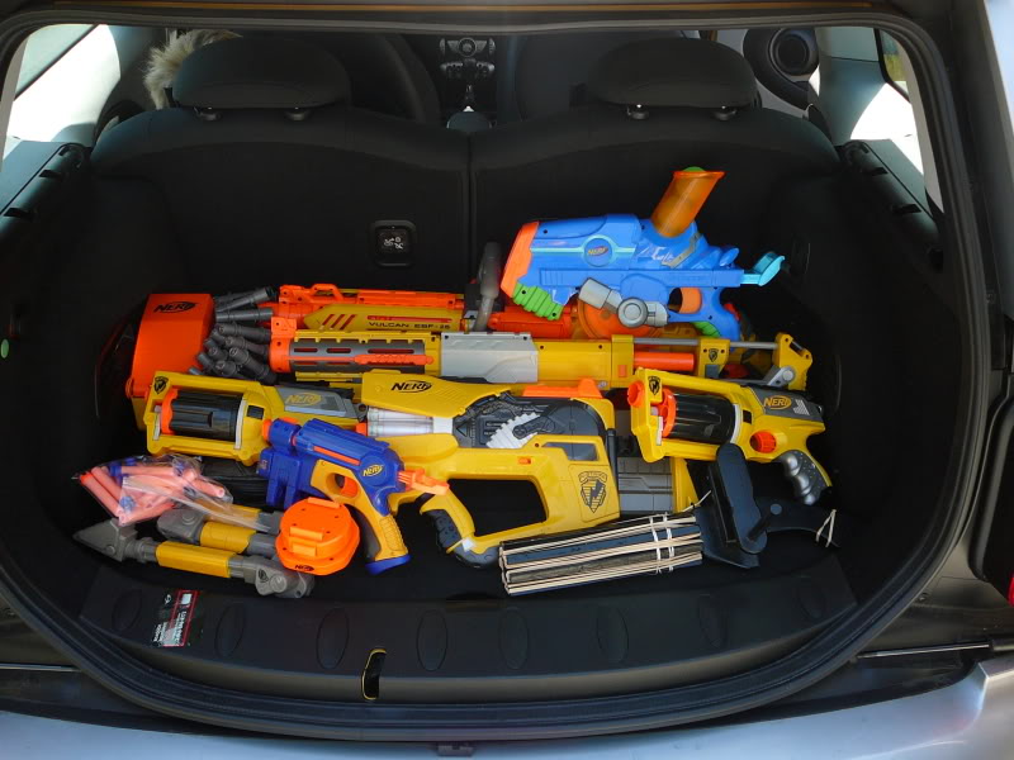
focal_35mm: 35
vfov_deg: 40.7
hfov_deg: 52.6
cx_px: 507
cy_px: 380
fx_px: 1025
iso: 80
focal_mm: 5.2
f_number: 2.8
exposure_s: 1/125
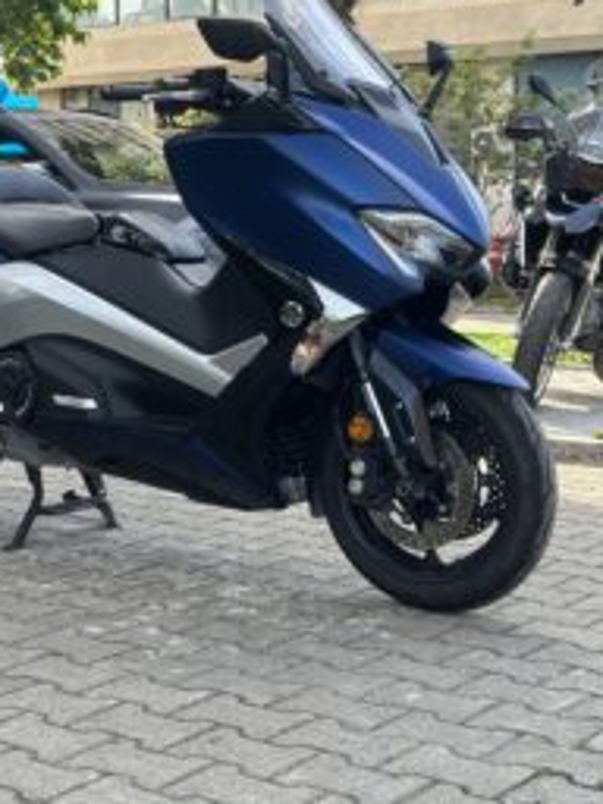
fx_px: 1626
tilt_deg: -1.6
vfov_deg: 27.6
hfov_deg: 20.9
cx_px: 176
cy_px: 269
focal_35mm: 70
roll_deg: +0.8
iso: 80
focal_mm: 6.86
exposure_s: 1/464
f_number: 1.78
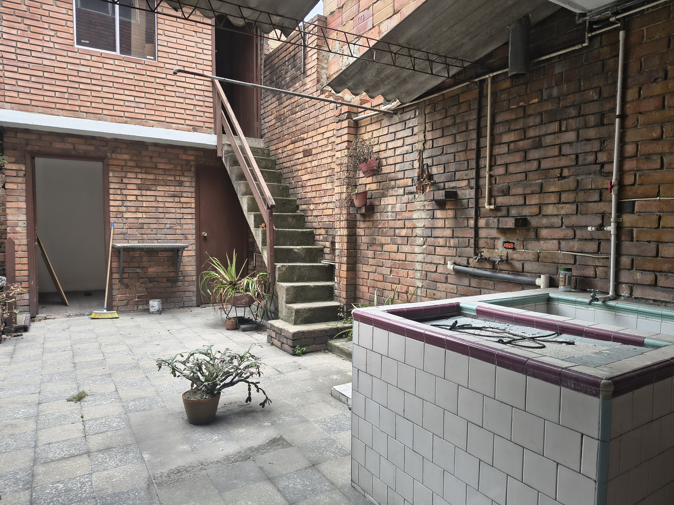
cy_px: 252
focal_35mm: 24
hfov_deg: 71.6
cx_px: 337
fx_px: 467
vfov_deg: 56.8
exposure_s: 1/151
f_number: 1.8
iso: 100
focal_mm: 5.56
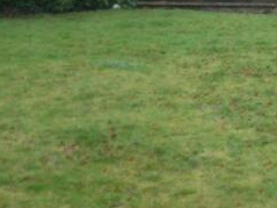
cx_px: 243
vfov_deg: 14.7
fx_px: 800
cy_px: 52
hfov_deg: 19.3
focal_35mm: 100
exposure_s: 1/125
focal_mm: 6.8
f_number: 2.8
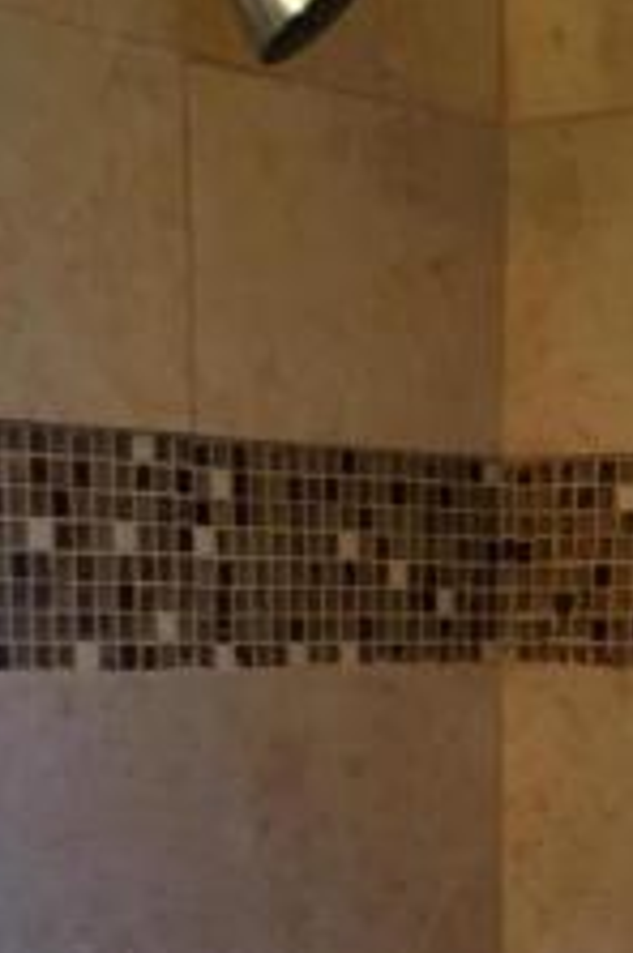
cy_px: 1359
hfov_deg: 13.1
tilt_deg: -11.5
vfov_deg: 17.9
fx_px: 2751
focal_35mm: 104
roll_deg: +0.2
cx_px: 473
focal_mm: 4.15
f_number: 2.2
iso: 32
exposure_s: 1/60
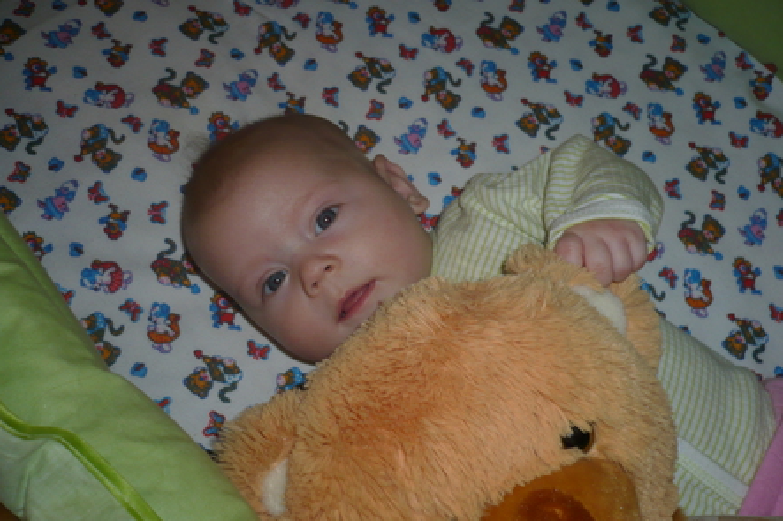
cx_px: 389
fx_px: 804
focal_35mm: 37
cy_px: 290
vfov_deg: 35.9
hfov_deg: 51.9
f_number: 2.8
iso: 100
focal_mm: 5.8
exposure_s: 1/30
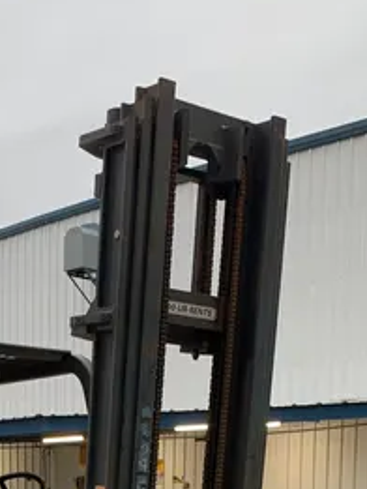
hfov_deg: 19.8
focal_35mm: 73
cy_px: 660
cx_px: 43
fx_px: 1031
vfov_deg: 23.2
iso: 50
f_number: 1.8
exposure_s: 1/60
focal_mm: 4.25
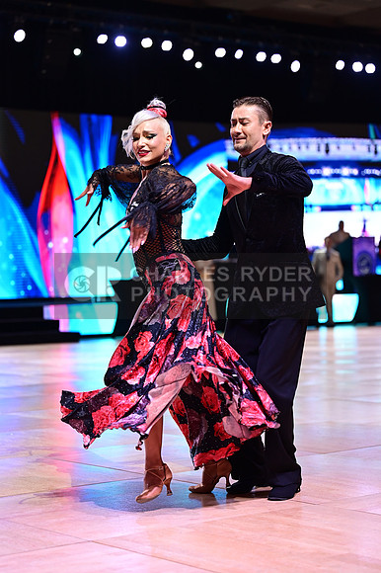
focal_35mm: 82
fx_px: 1303
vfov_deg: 24.8
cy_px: 286
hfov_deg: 16.6
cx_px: 190
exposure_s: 1/500
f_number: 2.8
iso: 1600
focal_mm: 82
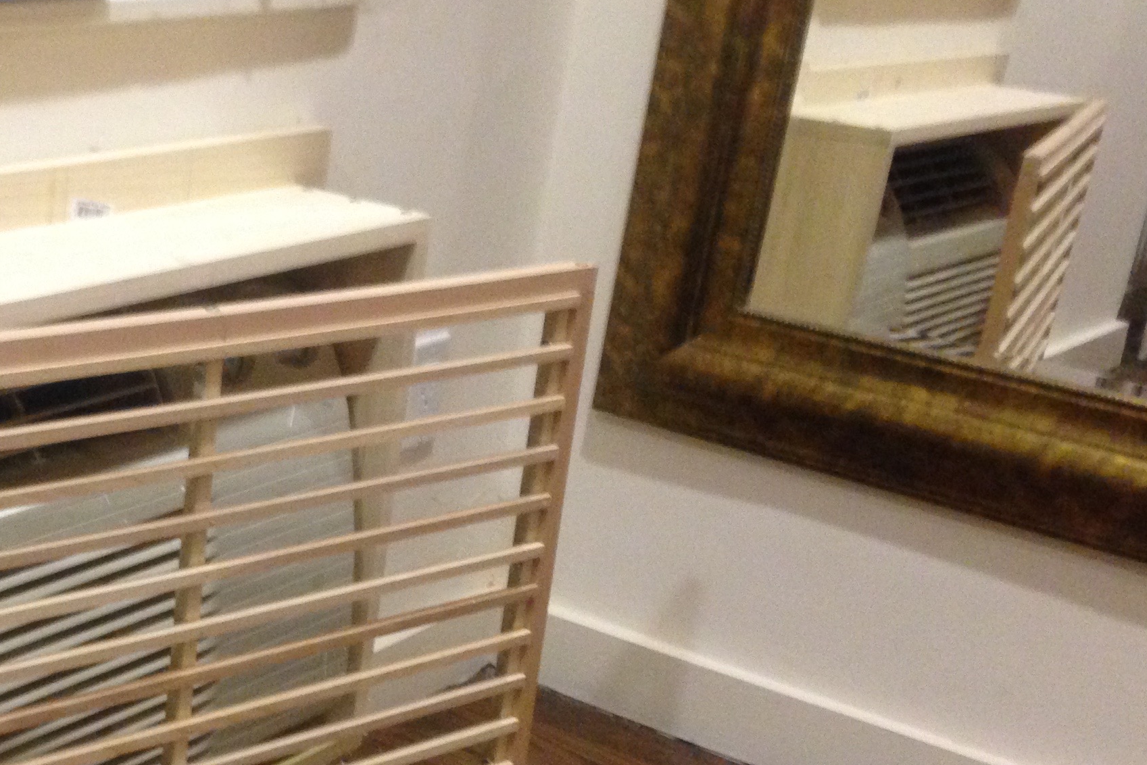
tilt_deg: -23.4
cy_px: 593
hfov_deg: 29.4
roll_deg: -3.6
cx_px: 147
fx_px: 2103
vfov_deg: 20.4
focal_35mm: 66
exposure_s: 1/20
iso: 320
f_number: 2.4
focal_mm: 4.12
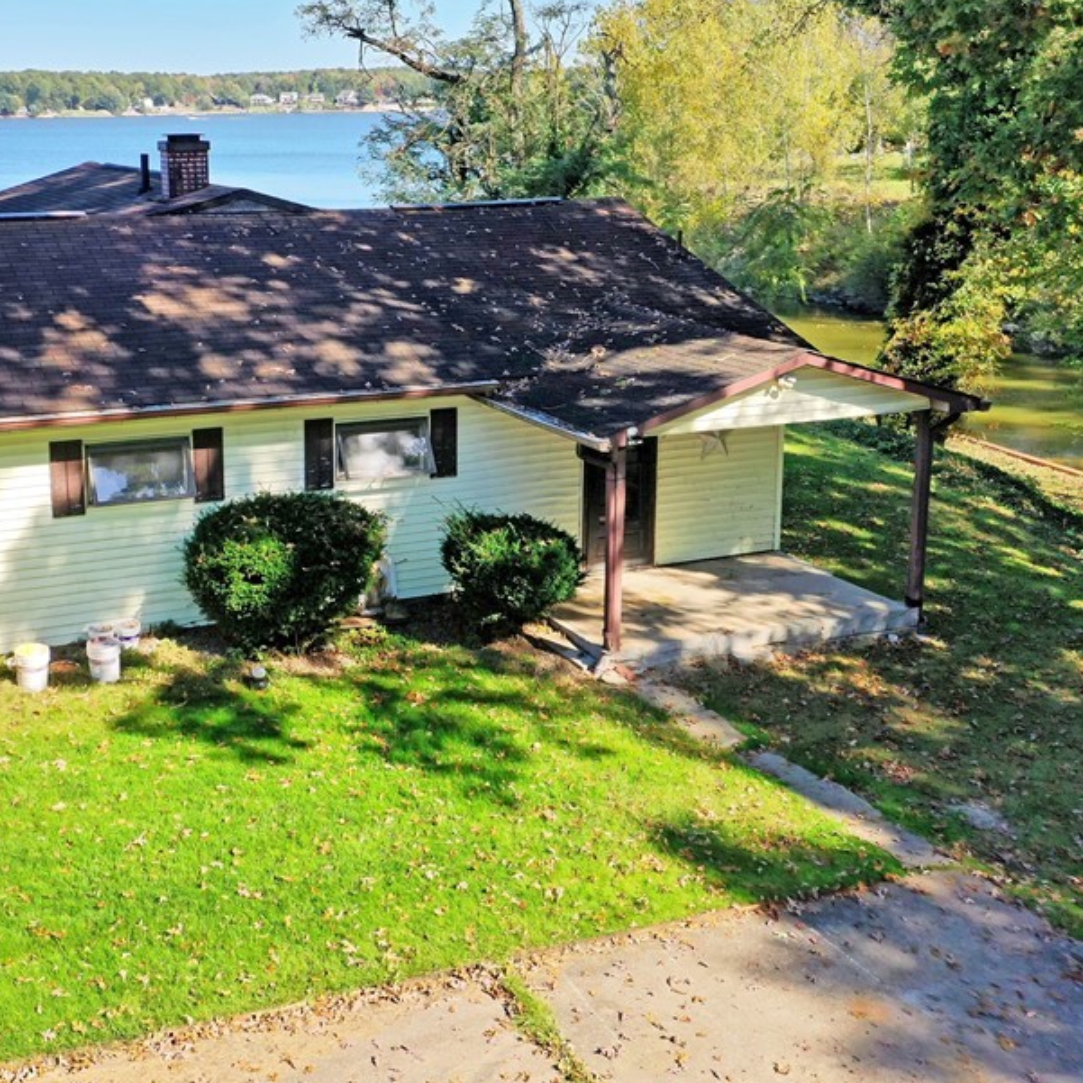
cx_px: 420
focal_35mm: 43
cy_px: 438
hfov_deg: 39.0
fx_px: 1522
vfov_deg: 39.0
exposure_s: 1/320
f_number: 5.6
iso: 100
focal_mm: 10.26
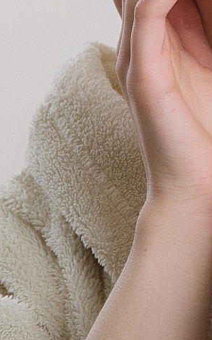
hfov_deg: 5.5
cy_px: -5
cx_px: 269
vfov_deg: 8.7
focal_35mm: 239
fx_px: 2208
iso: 160
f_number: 13
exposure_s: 1/160
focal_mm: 70
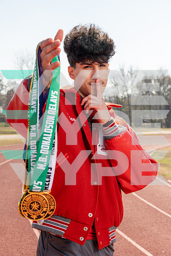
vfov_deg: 28.8
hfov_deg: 19.5
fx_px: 499
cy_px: 128
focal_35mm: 70
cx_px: 86
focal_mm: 70
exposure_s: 1/200
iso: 125
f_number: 9
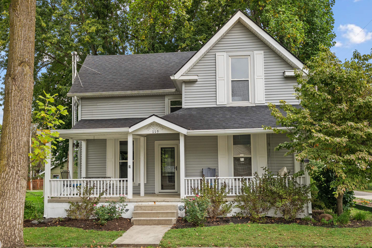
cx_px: 172
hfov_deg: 49.5
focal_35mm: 39
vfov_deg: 34.2
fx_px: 403
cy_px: 131
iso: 320
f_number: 5.6
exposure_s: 1/400
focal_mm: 24
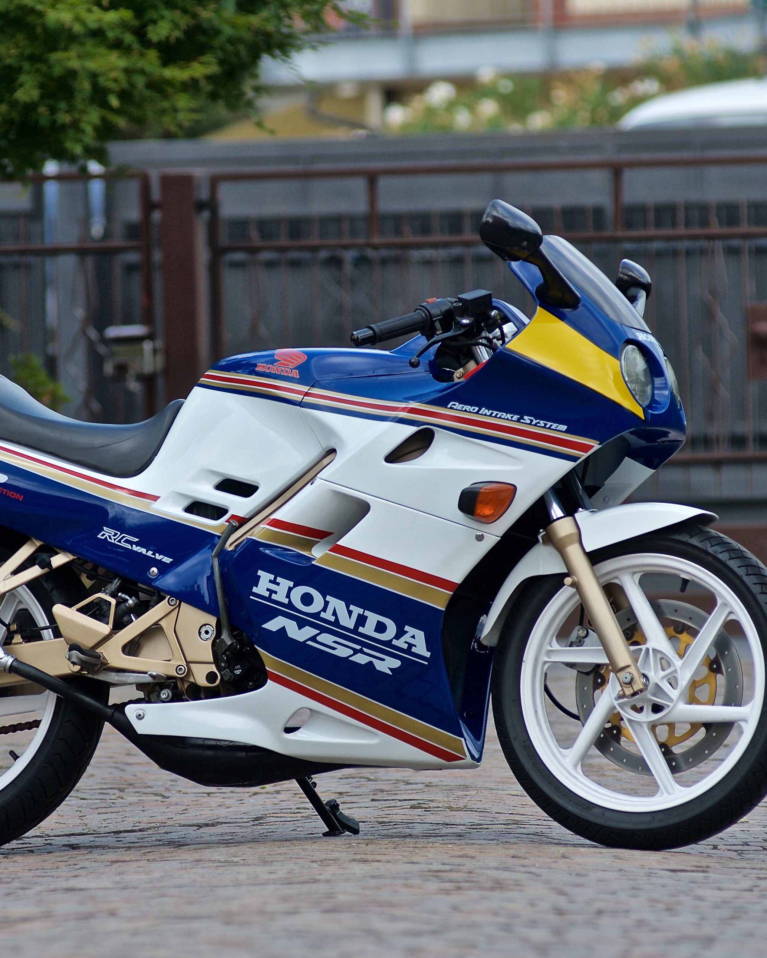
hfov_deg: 4.3
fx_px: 10184
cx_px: 268
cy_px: 480
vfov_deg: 5.4
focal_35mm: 359
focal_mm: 170
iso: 100
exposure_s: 1/500
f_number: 4
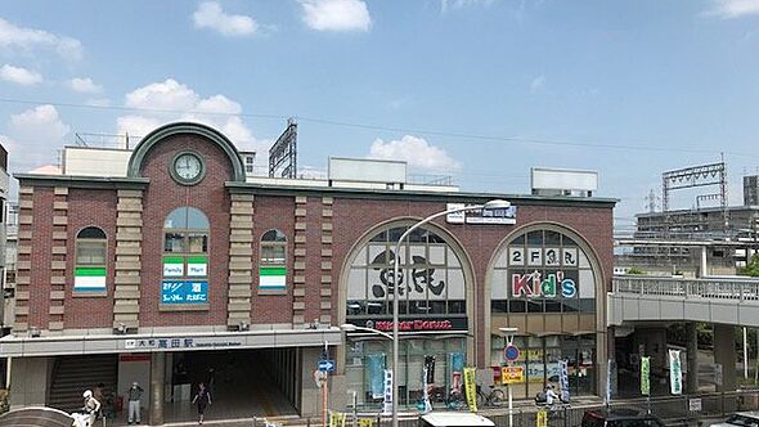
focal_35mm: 31
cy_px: 219
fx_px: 624
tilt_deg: +3.3
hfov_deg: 62.6
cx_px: 376
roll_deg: -0.2
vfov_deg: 37.8
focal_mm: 3.99
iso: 20
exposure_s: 1/2817
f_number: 1.8
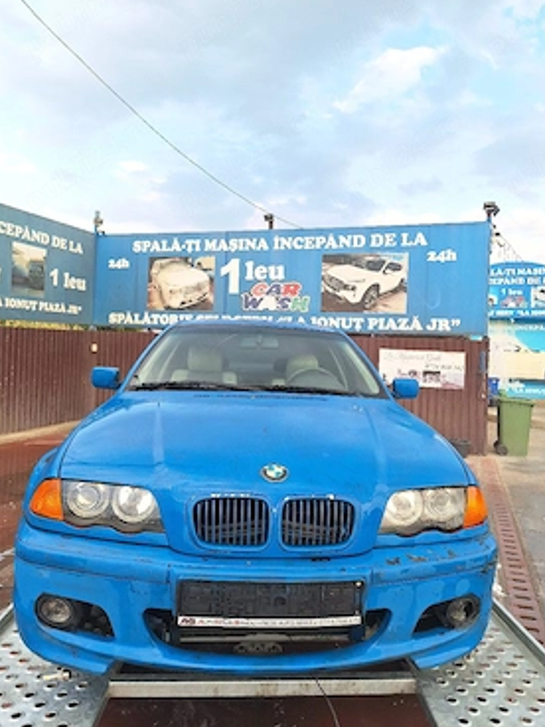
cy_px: 340
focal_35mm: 25
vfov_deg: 69.3
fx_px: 525
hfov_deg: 54.9
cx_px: 282
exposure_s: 1/278
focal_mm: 5.54
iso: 40
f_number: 1.8
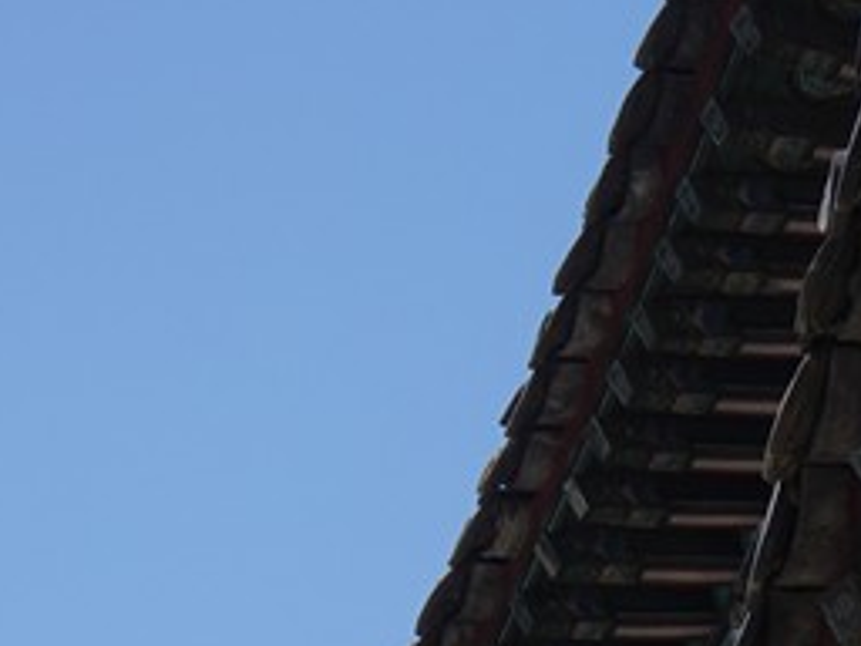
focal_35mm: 263
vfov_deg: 5.3
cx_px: 1994
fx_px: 6542
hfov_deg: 7.1
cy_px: 1904
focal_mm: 35
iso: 200
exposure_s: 1/160
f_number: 14
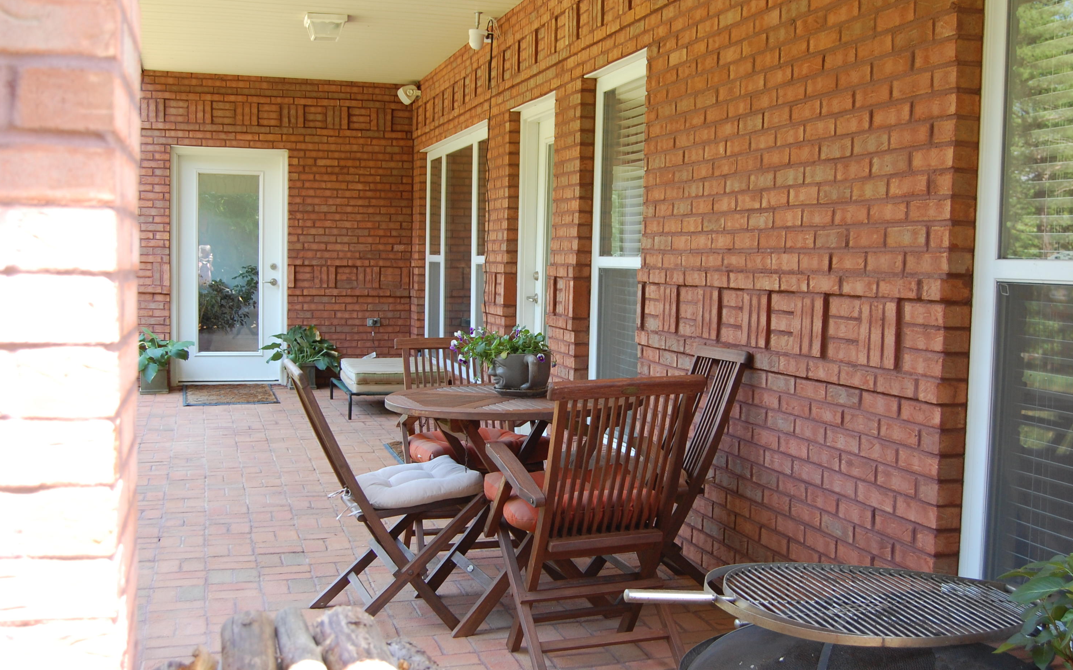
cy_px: 337
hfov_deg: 49.3
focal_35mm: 40
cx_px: 536
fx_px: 1170
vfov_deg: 32.0
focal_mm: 26
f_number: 5
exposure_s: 1/100
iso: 400
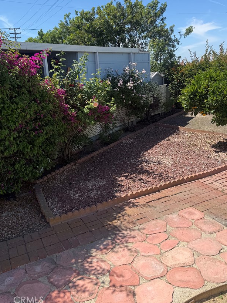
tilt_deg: -8.9
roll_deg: +3.7
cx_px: 99
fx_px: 262
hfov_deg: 46.7
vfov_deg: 59.3
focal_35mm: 30
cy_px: 116
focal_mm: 6.76
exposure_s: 1/3021
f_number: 1.78
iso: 80
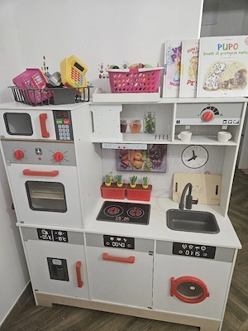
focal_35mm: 23
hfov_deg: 58.9
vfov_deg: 73.9
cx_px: 124
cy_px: 166
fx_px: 220
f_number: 1.8
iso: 1000
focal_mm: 5.4
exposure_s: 1/101
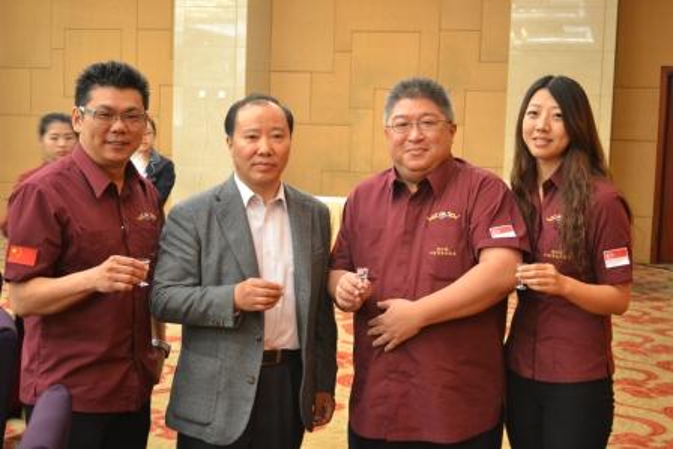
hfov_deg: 37.8
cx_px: 336
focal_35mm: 52
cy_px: 224
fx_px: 982
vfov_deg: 25.8
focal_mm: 35
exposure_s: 1/15
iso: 1400
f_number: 5
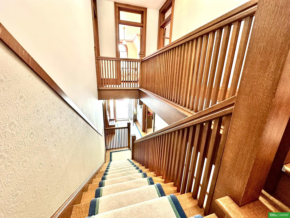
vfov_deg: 85.7
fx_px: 117
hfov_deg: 102.1
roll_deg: -1.5
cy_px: 109
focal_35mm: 14
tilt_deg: -14.6
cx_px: 145
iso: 320
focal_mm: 2.22
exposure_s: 1/60
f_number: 2.2
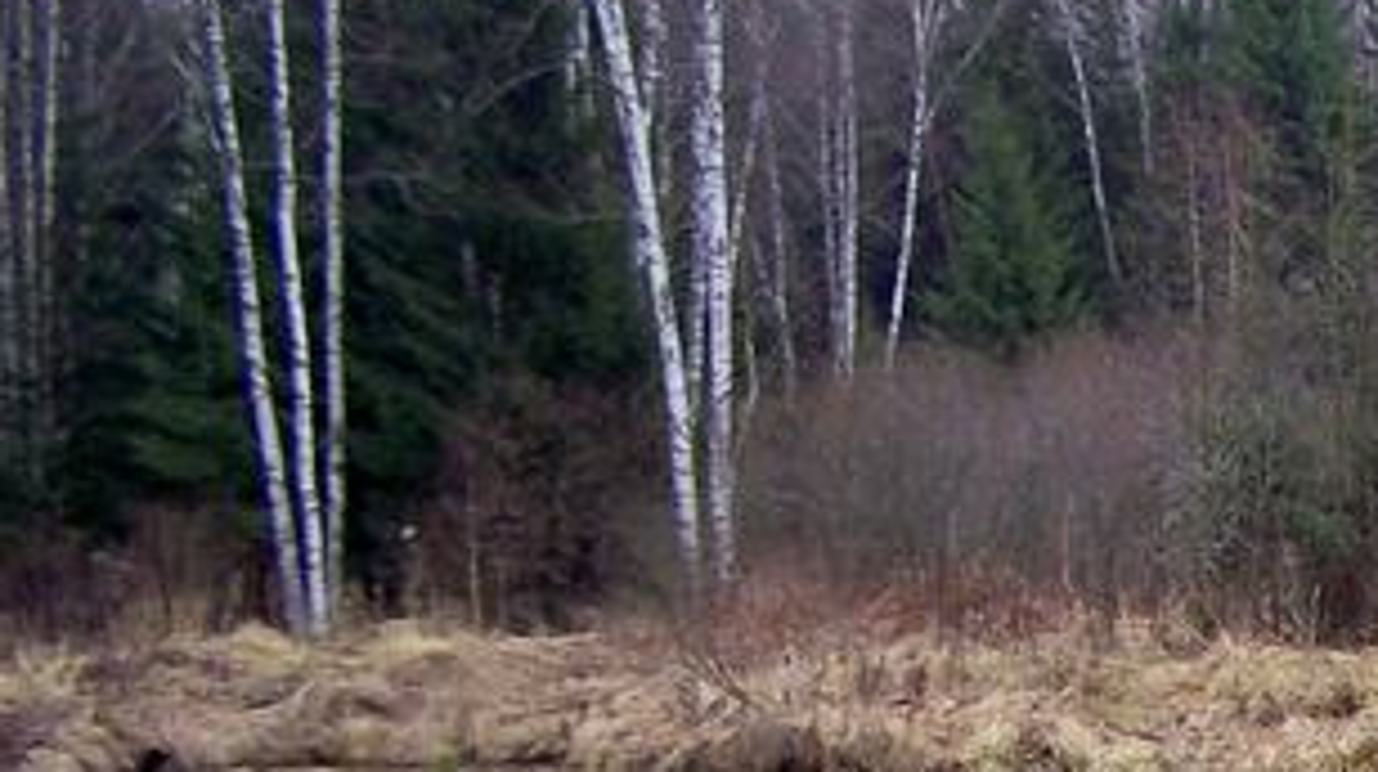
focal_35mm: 108
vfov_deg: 11.1
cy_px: 781
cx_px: 1786
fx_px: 3942
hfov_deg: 18.5
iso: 80
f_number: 2.8
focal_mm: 6.3
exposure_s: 1/60
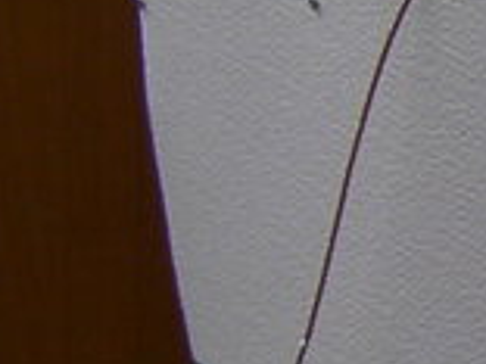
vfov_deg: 6.0
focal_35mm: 249
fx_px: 3496
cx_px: 1368
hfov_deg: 7.2
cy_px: 376
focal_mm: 6.8
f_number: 3.5
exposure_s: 1/88.4
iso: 50
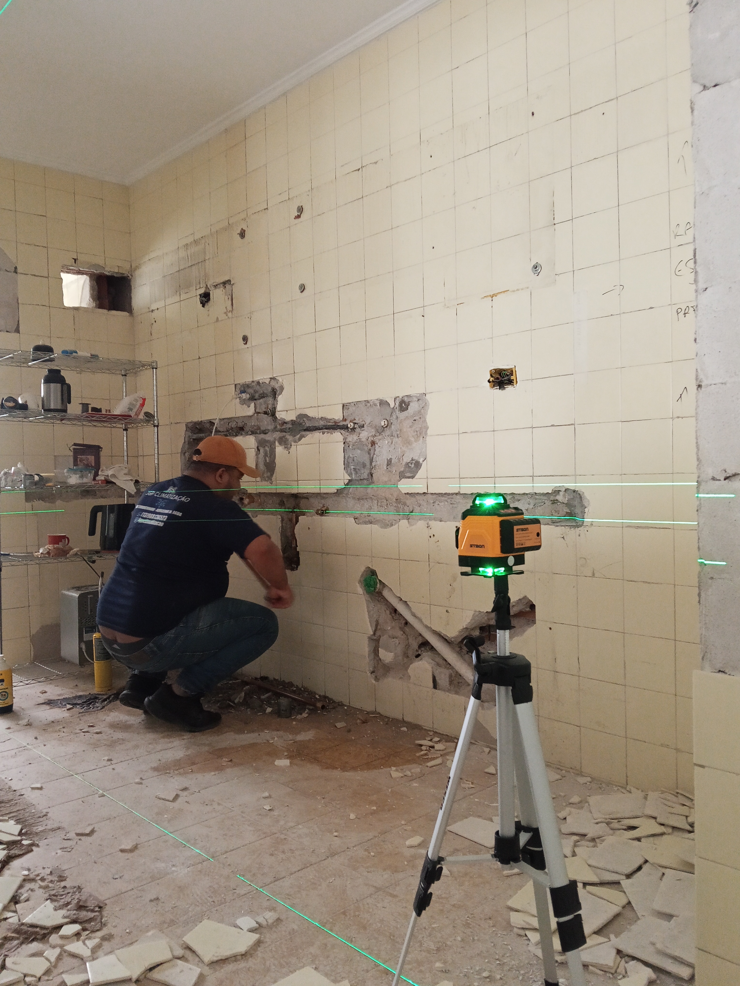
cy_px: 493
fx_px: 770
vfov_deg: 65.3
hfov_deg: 51.4
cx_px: 370
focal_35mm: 27
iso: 800
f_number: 1.8
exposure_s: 1/30
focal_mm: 3.98
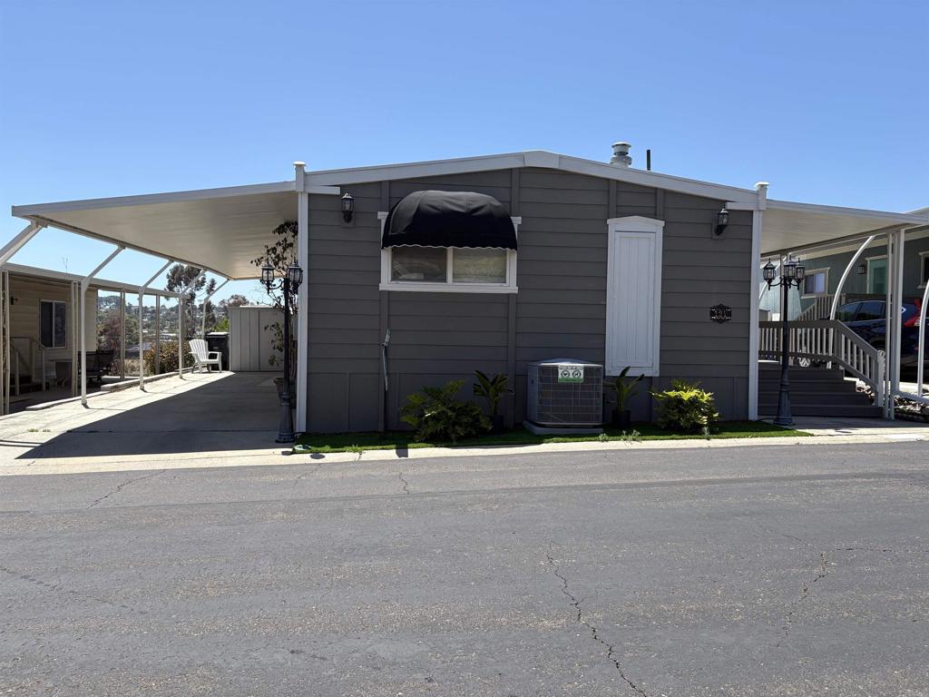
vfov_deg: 53.1
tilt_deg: -1.4
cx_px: 464
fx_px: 698
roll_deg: -1.1
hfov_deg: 67.3
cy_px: 348
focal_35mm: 26
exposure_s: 1/2639
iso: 50
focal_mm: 5.96
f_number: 1.6
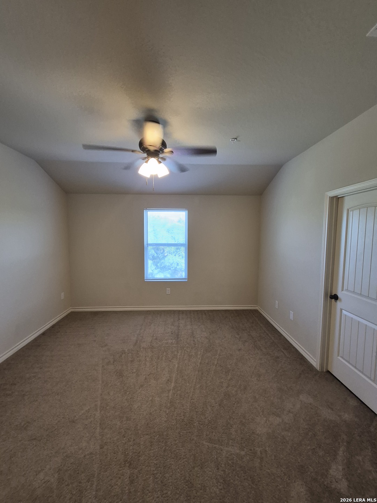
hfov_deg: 89.9
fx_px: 189
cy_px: 252
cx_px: 188
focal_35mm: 13
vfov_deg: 106.2
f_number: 2.2
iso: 200
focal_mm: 1.74
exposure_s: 1/60
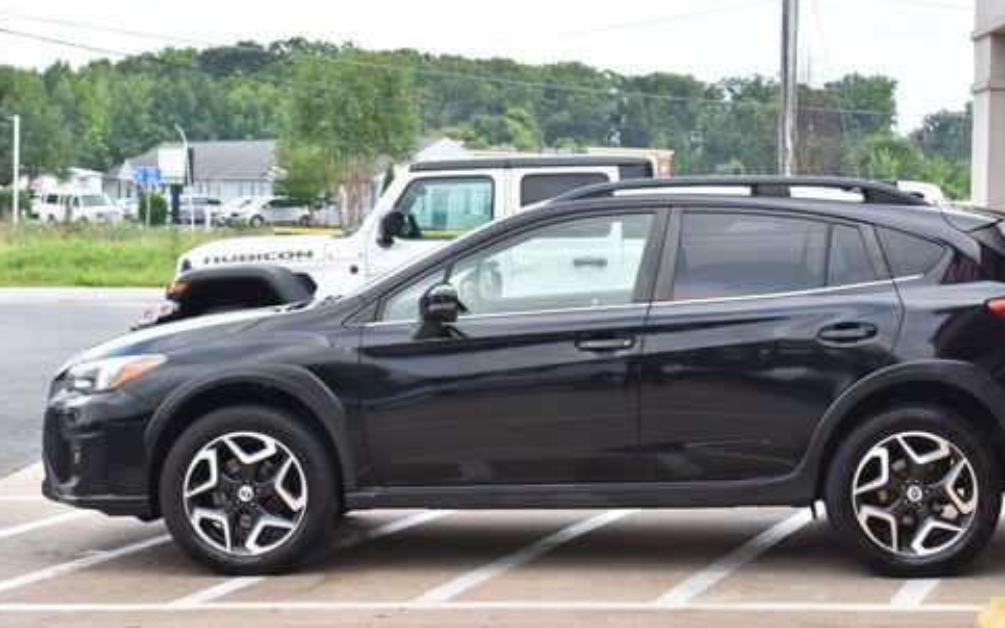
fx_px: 2109
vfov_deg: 16.9
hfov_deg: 26.7
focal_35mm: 77
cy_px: 258
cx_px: 624
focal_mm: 38
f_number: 8
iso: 220
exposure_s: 1/250
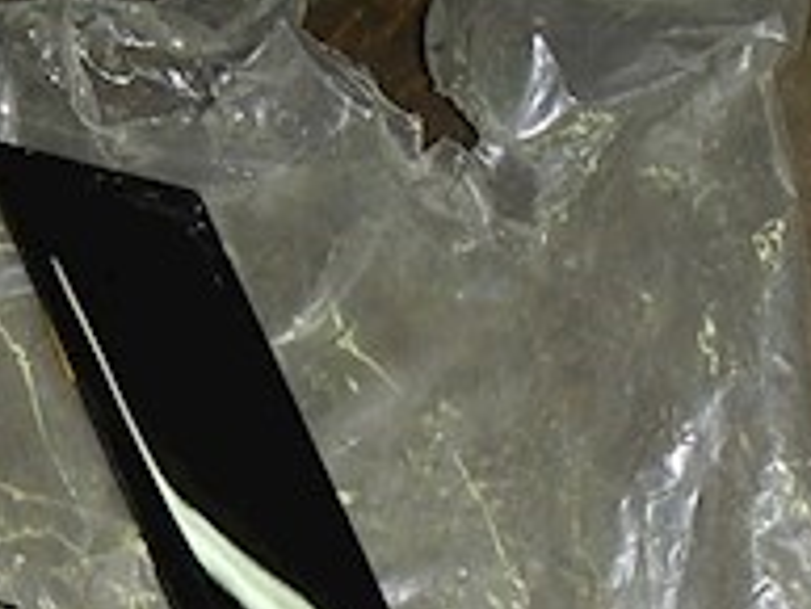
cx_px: 429
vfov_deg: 14.6
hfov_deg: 21.1
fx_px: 2180
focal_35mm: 93
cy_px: 970
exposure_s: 1/30
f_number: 3.9
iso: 200
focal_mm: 5
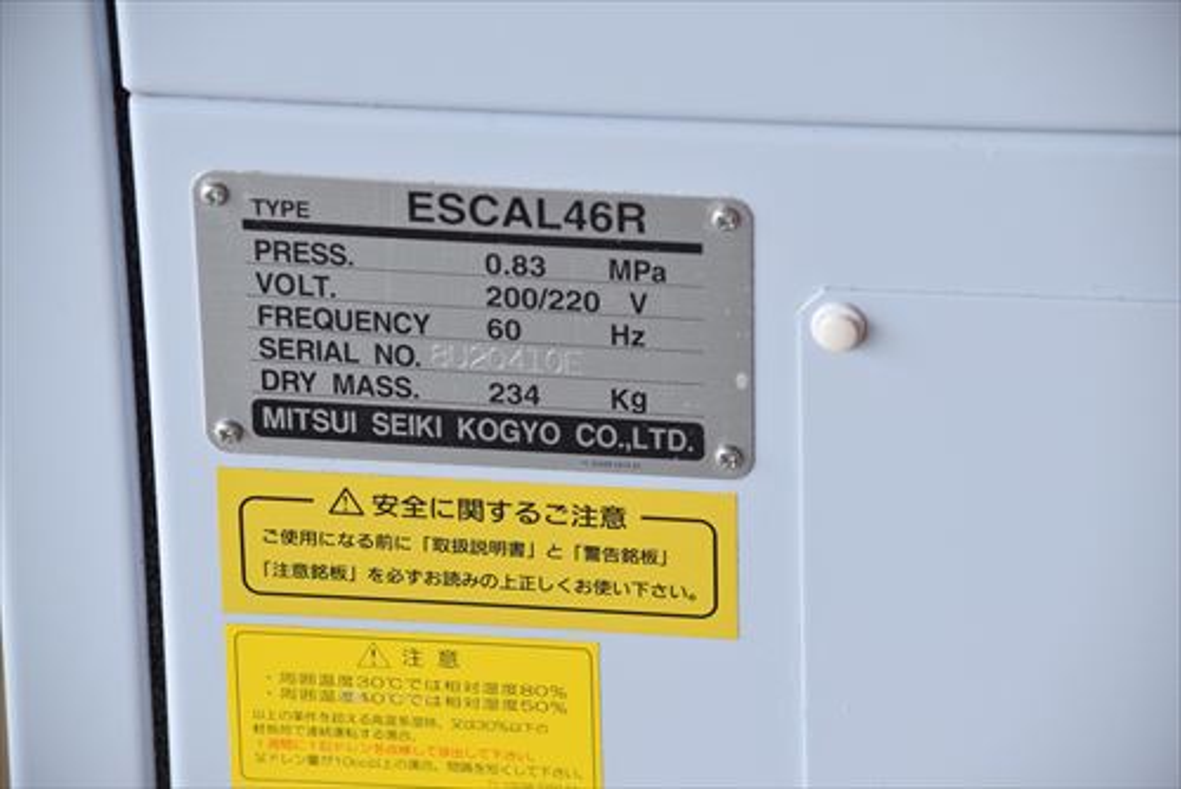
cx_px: 590
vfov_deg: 9.3
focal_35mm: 147
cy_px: 394
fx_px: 4825
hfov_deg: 14.0
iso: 1250
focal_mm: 98
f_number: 6.3
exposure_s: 1/500
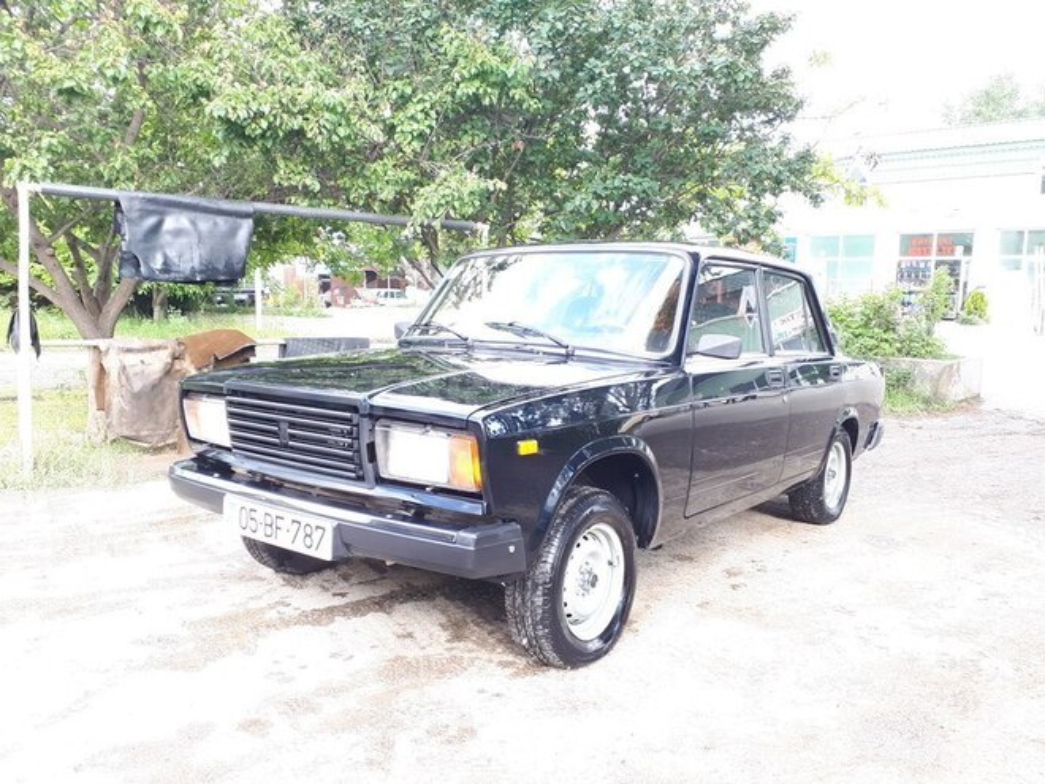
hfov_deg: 65.3
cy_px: 392
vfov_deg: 51.4
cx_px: 522
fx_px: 815
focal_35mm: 27
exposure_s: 1/50
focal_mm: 3.6
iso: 40
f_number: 1.9
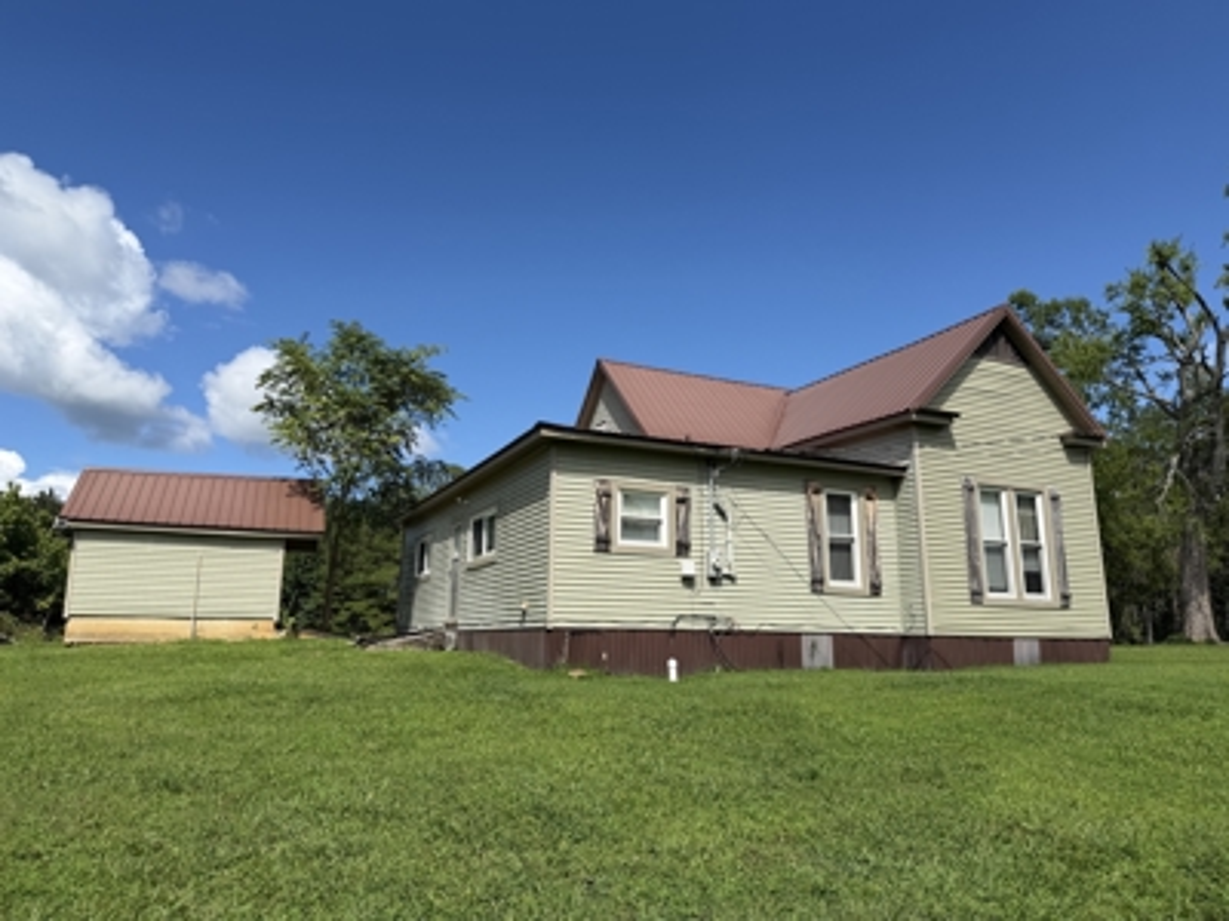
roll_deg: -0.2
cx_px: 614
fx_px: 852
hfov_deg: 71.6
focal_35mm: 24
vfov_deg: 56.8
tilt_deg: +12.6
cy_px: 460
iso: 80
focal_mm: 6.76
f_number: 1.78
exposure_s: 1/5714
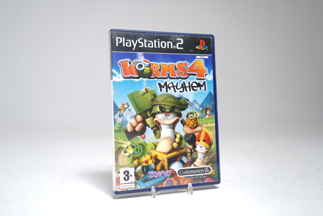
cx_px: 162
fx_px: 323
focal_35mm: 36
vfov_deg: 36.9
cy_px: 108
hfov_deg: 53.1
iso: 64
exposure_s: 1/2.5
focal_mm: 36
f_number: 5
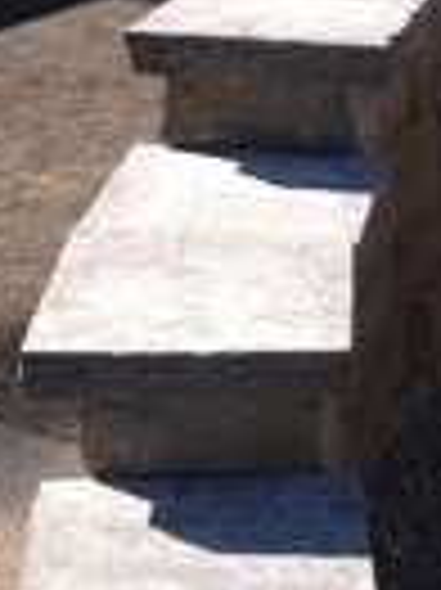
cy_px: 495
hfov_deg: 13.8
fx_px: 1821
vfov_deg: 18.2
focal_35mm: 107
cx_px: 212
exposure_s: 1/1022
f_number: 2.4
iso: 50
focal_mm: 4.28
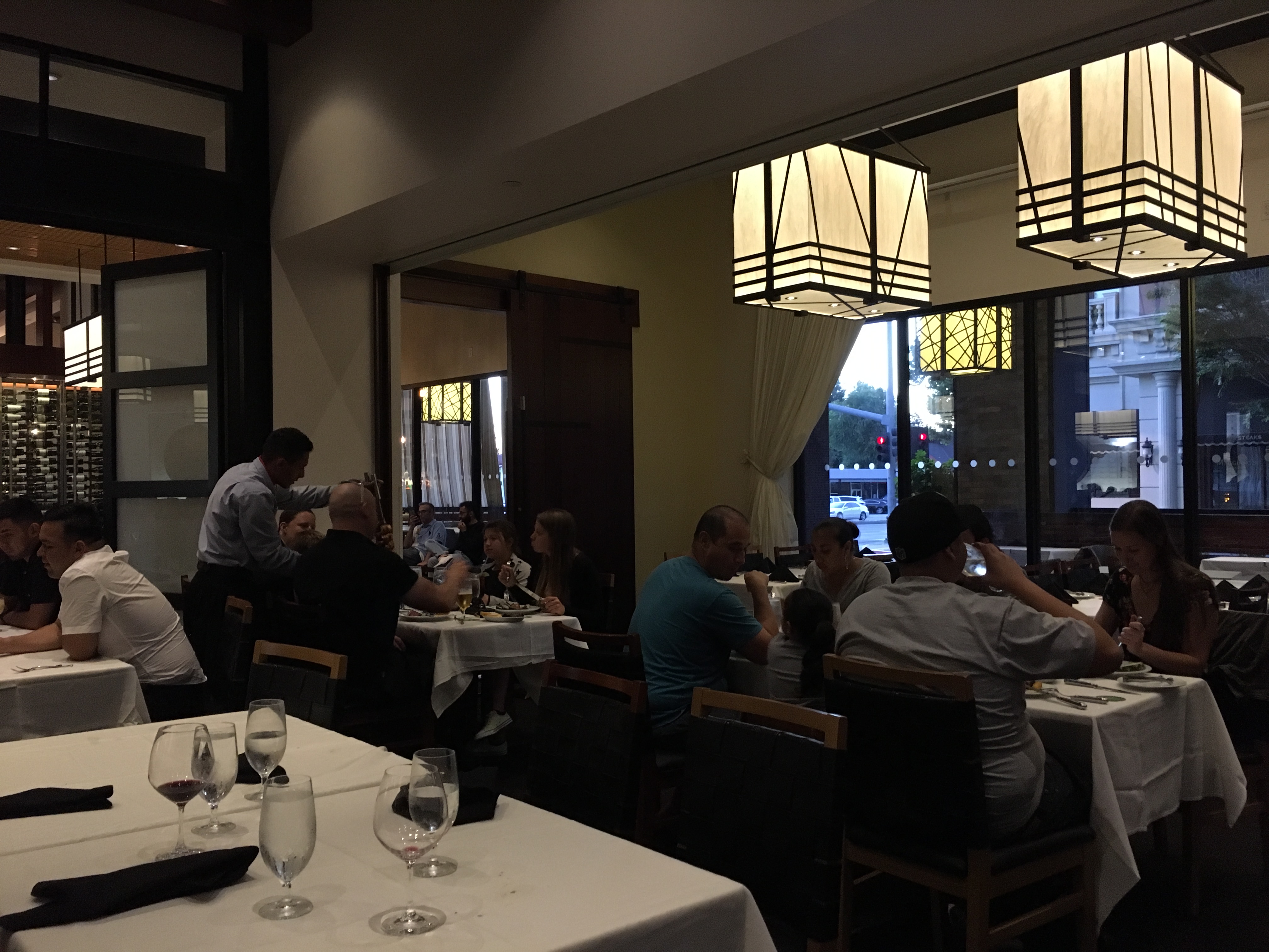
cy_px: 476
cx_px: 634
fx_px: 1063
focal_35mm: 29
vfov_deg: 48.2
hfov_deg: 61.7
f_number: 2.2
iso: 200
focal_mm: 4.15
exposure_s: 1/15
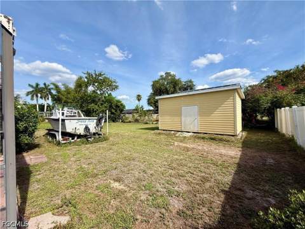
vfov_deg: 85.7
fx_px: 123
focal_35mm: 14
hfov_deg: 102.1
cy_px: 114
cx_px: 152
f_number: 2.2
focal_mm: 2.22
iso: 50
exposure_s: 1/2092
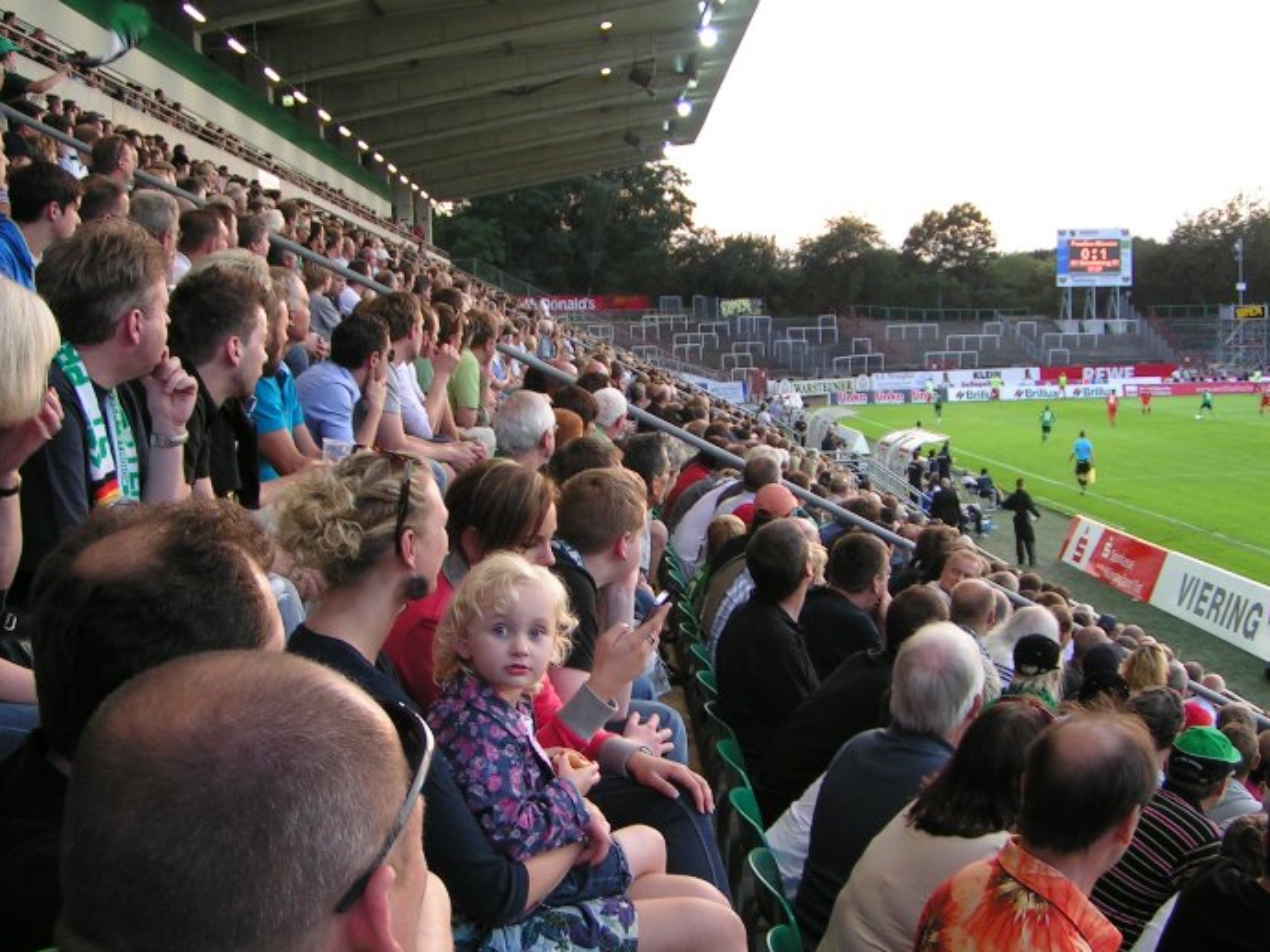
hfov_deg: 42.9
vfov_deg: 32.9
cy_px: 485
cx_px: 608
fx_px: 1614
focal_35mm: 44
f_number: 3.2
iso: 50
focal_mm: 5.8
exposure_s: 1/40
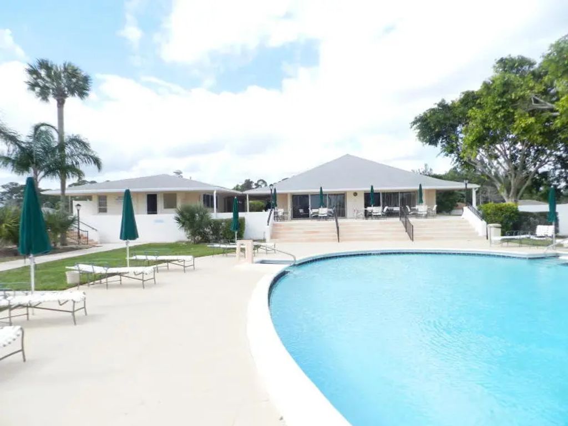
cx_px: 284
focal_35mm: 23
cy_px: 213
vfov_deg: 58.9
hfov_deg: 73.9
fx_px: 377
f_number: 3.4
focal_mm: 4
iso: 160
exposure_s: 1/1000
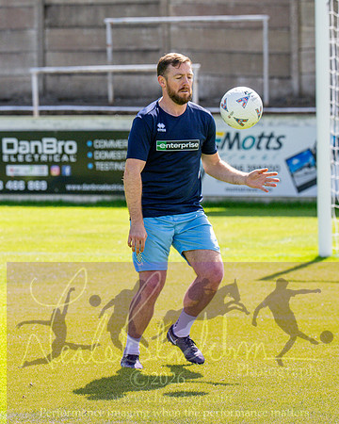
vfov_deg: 7.0
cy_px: 179
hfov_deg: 5.6
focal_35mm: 276
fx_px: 3458
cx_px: 81
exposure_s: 1/3200
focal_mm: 135
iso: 400
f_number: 4
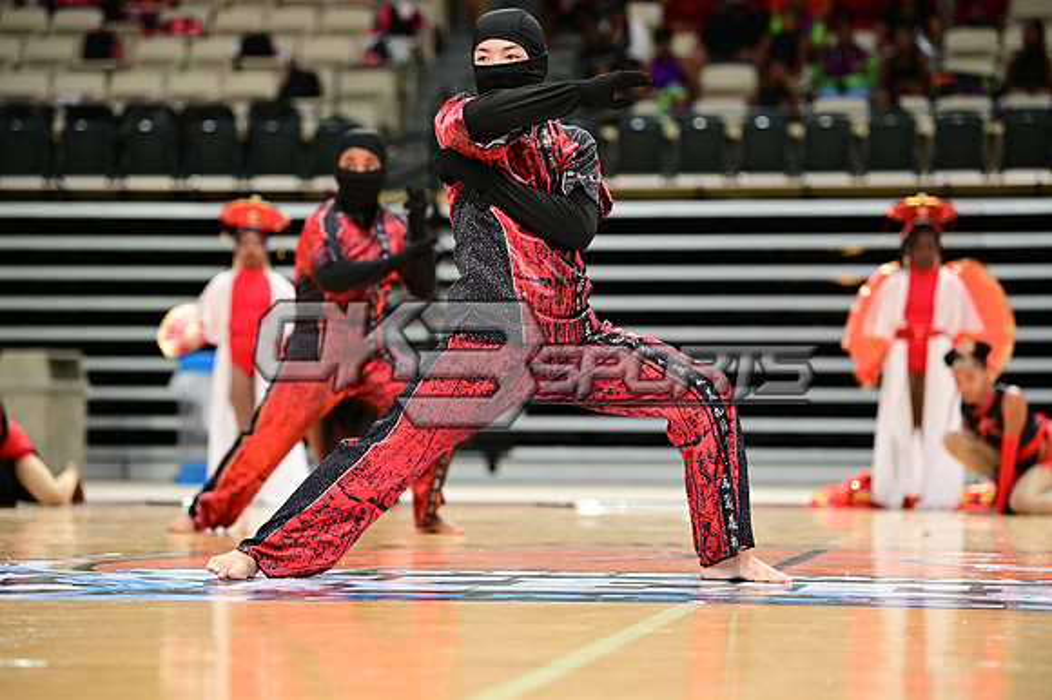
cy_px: 350
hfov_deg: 15.8
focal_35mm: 130
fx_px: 3797
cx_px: 526
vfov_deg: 10.5
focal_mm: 130
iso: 6400
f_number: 3.2
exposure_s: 1/1000
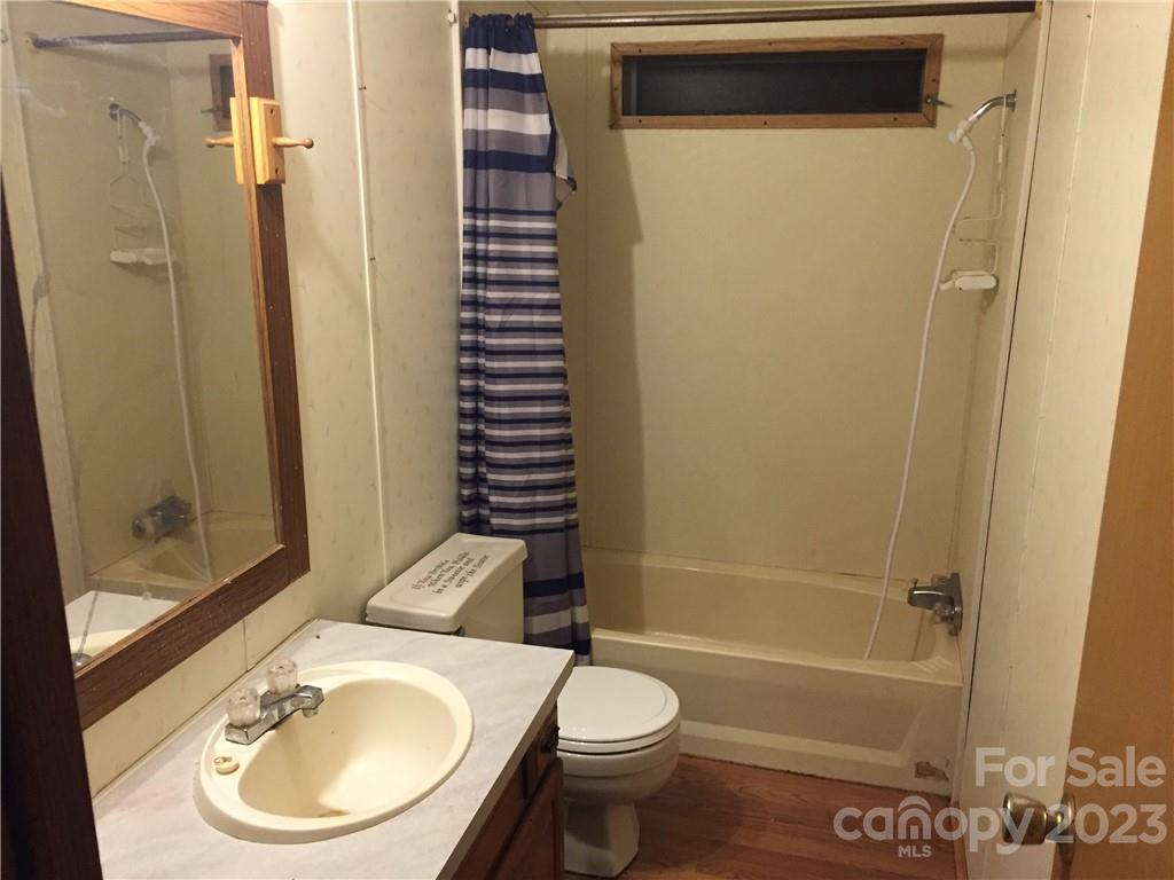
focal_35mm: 29
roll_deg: +0.0
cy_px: 440
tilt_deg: -15.7
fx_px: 984
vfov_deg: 48.2
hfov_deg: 61.7
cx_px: 587
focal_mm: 4.15
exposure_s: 1/24
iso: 250
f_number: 2.2
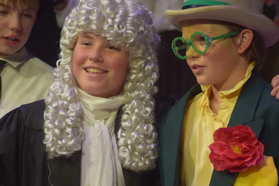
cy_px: 97
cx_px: 126
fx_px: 1976
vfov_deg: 5.4
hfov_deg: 8.1
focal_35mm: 255
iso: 800
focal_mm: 110
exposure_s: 1/125
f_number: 4
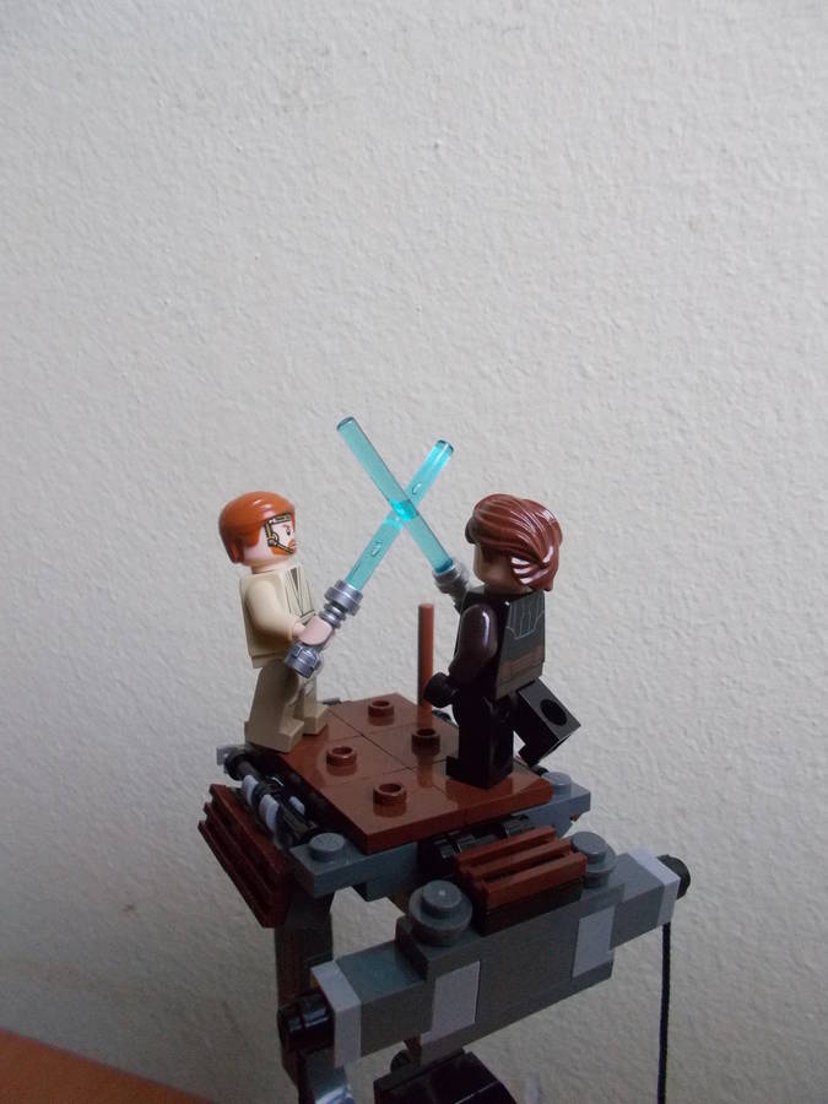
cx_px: 414
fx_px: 829
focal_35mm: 26
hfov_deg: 53.1
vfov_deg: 67.3
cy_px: 552
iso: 400
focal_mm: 4.6
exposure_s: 1/125
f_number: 3.2
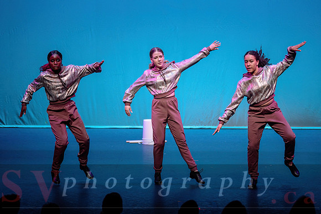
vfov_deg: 9.4
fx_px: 1303
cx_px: 188
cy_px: 89
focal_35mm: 146
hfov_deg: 14.0
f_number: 2.8
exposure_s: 1/400
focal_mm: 125
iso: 1600
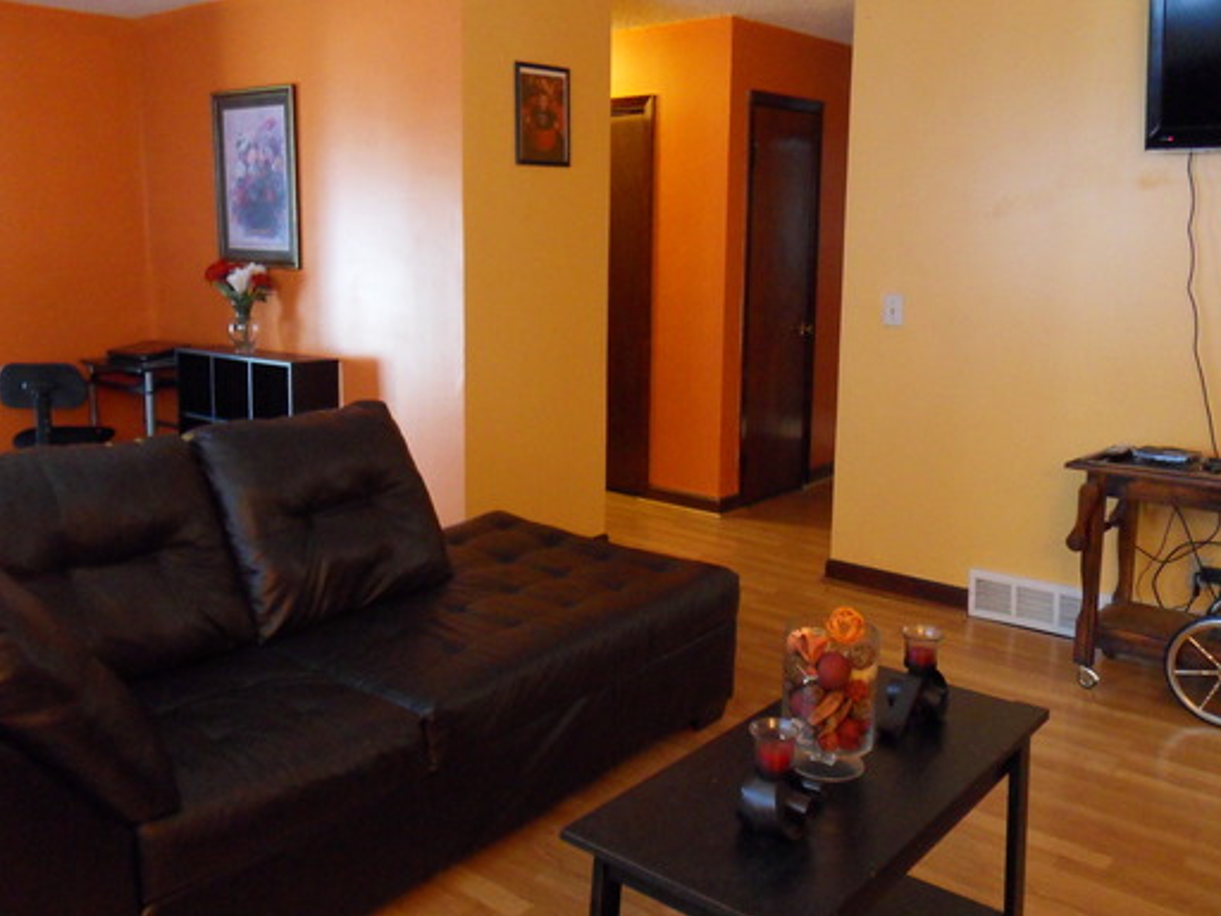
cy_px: 401
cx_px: 572
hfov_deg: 59.9
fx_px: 1058
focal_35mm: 30
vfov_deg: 46.7
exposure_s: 1/10
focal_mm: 4.2
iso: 400
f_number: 3.3
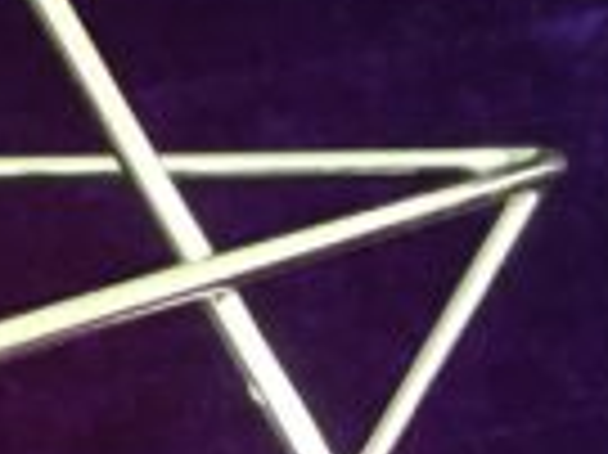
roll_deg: +2.0
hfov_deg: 14.6
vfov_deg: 11.3
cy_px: 512
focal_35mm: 129
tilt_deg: -17.4
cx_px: -207
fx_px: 2264
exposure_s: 1/17
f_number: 2.2
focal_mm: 4.15
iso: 250
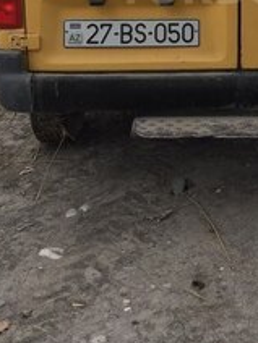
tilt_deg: -7.6
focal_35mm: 68
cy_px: -15
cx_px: 242
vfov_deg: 26.7
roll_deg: +0.5
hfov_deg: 21.1
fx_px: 676
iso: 32
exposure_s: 1/309
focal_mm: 4.15
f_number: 2.2
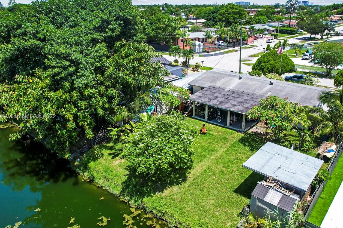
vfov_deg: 46.4
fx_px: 267
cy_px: 117
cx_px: 187
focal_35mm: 28
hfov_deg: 65.4
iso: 100
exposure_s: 1/1600
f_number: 2.8
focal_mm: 8.38
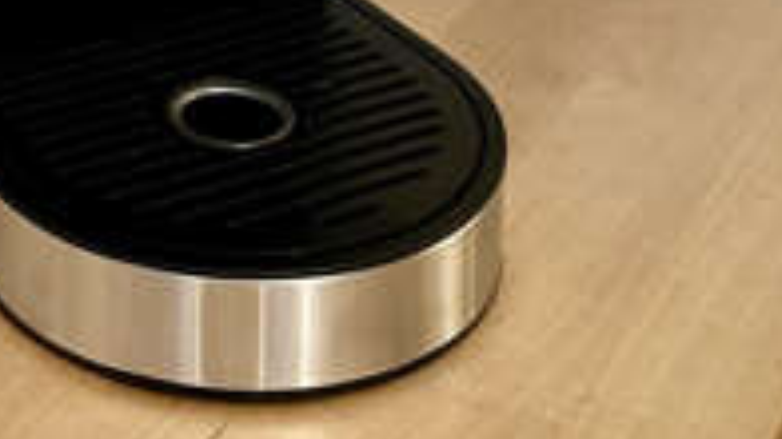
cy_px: -439
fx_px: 1886
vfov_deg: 11.9
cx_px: -38
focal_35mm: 91
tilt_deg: -13.8
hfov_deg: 22.3
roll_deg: +0.9
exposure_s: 1/60
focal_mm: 6.86
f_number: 1.78
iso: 200
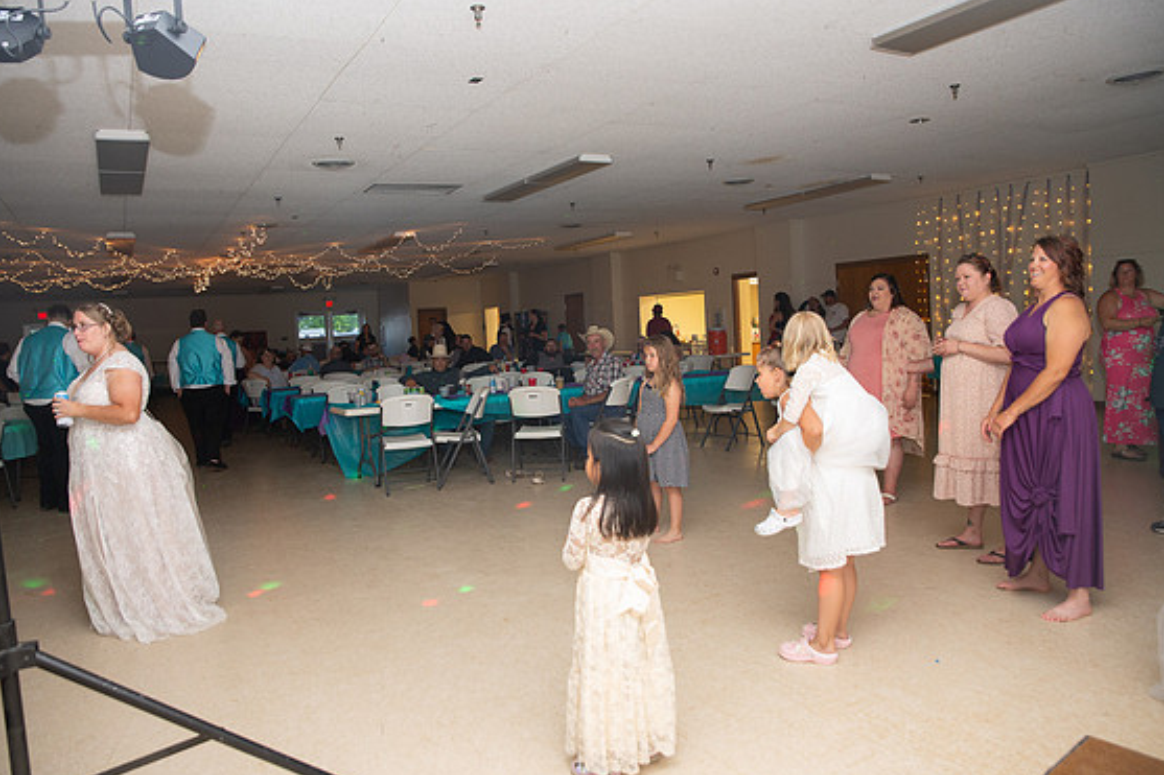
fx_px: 808
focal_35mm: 25
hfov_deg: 71.5
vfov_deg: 51.3
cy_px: 388
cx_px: 575
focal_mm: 24
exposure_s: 1/125
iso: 800
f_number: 3.5
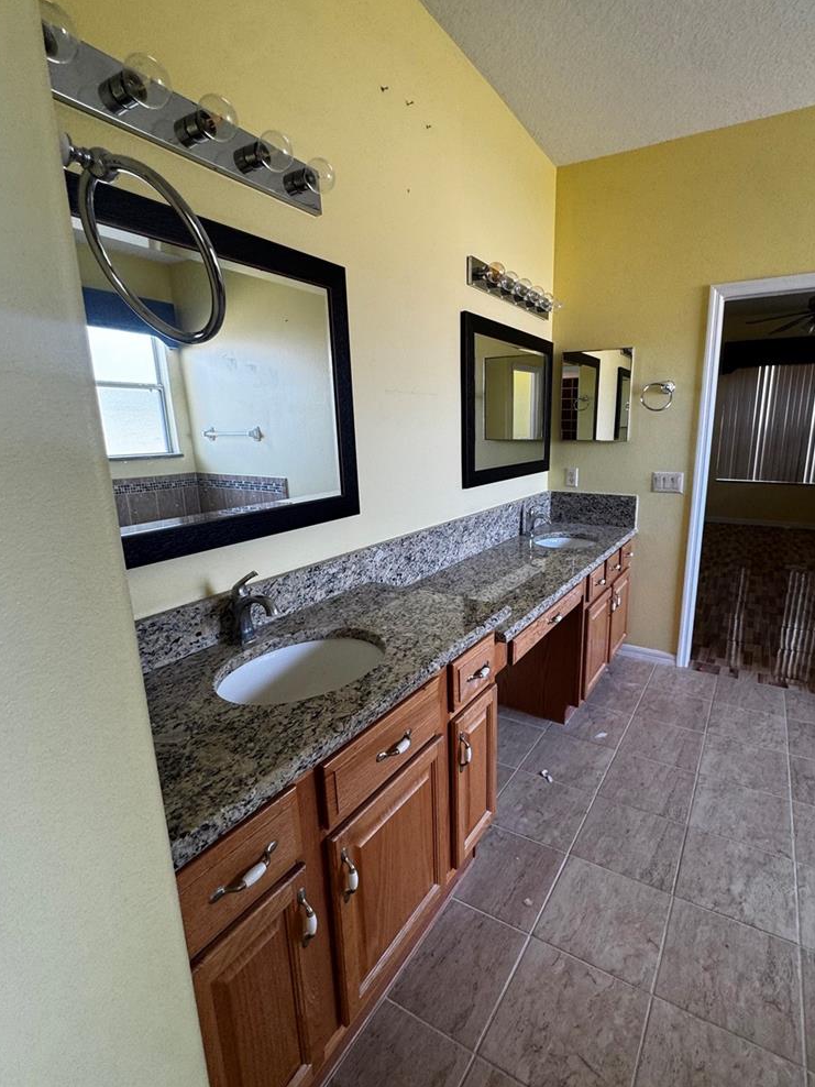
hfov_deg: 74.3
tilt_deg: -10.8
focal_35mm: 17
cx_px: 466
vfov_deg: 91.0
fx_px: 534
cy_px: 551
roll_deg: +2.4
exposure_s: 1/120
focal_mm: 2.22
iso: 125
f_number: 2.2
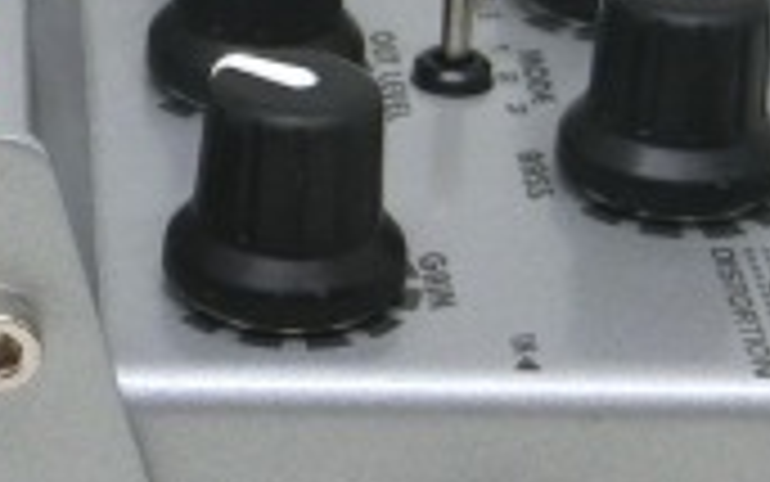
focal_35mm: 179
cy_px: 225
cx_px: 9
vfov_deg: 7.3
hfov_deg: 11.6
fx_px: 3758
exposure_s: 1/125
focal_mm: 8
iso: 125
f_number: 4.4
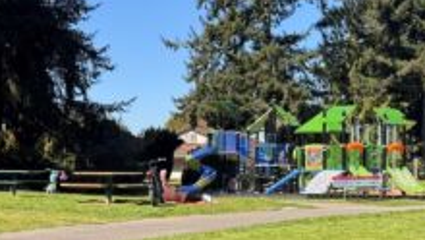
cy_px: 213
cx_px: 375
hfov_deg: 22.0
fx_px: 1071
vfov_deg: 12.7
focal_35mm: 95
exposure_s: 1/1923
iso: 64
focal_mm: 6.76
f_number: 1.78
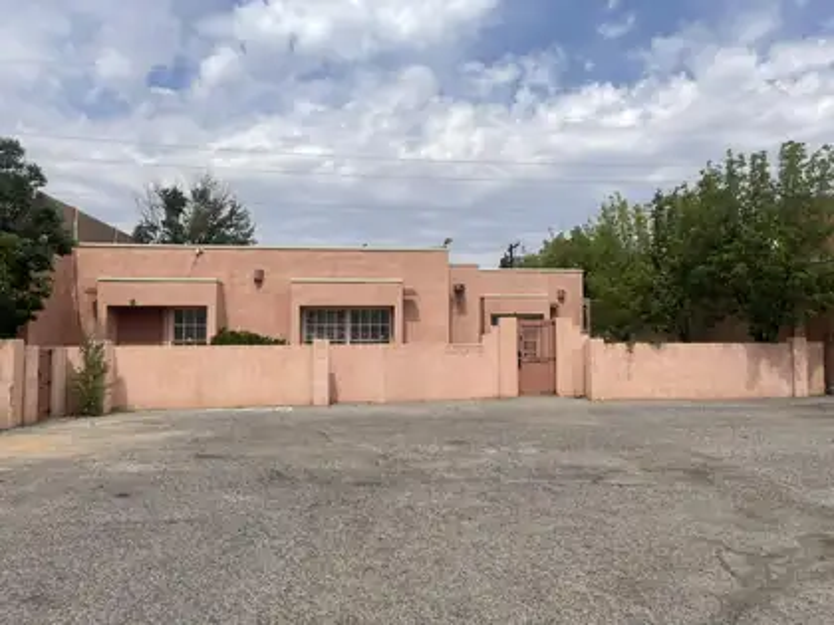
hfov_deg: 67.3
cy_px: 312
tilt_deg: +2.5
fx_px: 626
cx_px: 417
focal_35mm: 26
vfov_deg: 53.1
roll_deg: +0.3
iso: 32
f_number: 1.6
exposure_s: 1/5376
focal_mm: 5.1
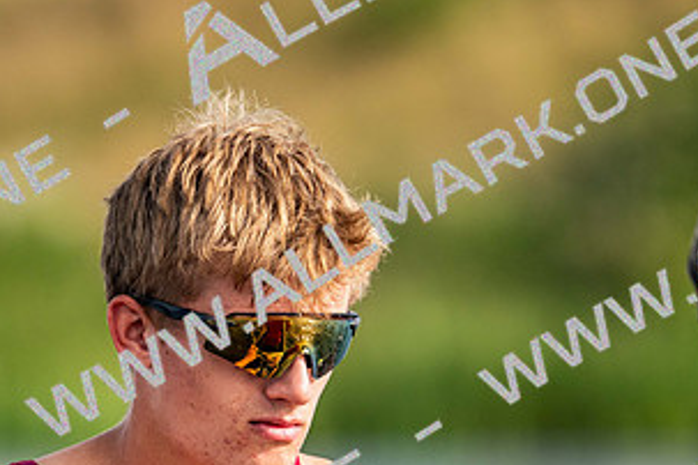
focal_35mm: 766
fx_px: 14851
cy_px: 443
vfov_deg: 1.8
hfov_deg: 2.7
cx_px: 311
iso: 500
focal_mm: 400
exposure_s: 1/2500
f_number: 4.5
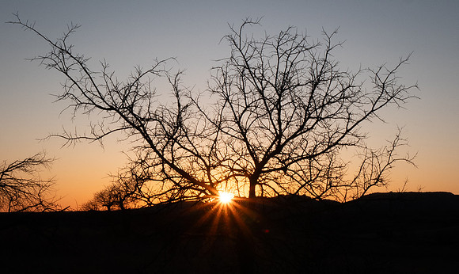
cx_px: 244
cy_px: 210
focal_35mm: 65
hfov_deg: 31.8
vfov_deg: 19.1
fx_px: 806
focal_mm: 18
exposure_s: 1/80
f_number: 18
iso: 200
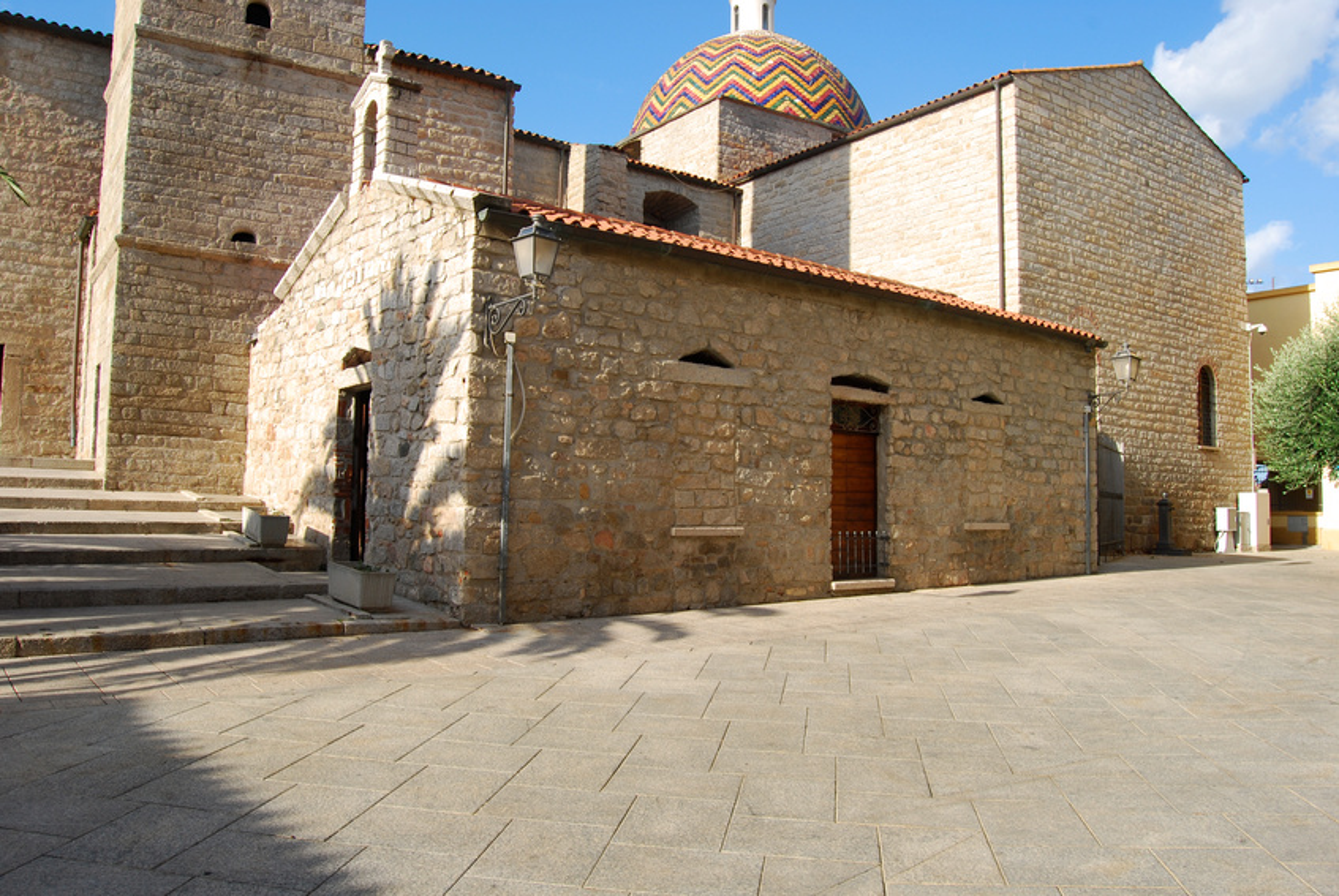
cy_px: 448
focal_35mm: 27
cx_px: 670
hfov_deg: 67.3
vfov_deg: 48.0
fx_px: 1005
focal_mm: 18
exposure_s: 1/60
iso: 100
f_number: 11
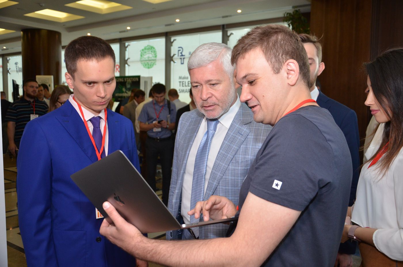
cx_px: 202
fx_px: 369
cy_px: 134
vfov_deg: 39.8
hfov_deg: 57.3
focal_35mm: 33
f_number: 3.8
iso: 800
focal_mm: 22
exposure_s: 1/160
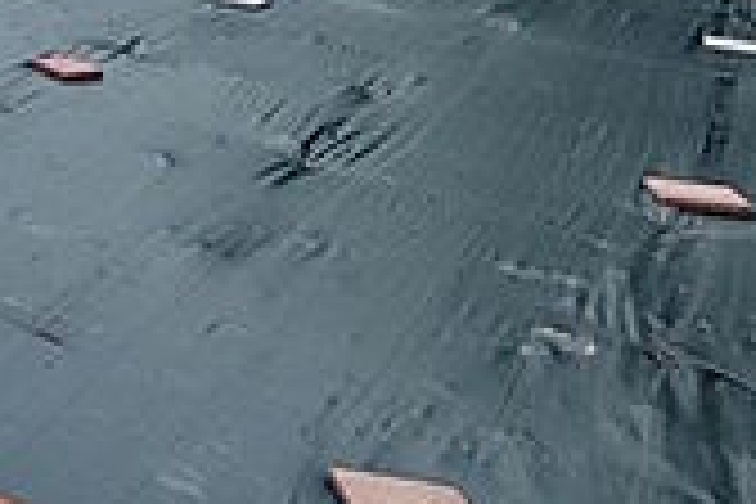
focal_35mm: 52
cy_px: -346
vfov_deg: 20.3
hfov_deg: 24.6
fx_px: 1092
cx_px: -490
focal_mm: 1.83
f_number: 2.2
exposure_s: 1/3205
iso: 50
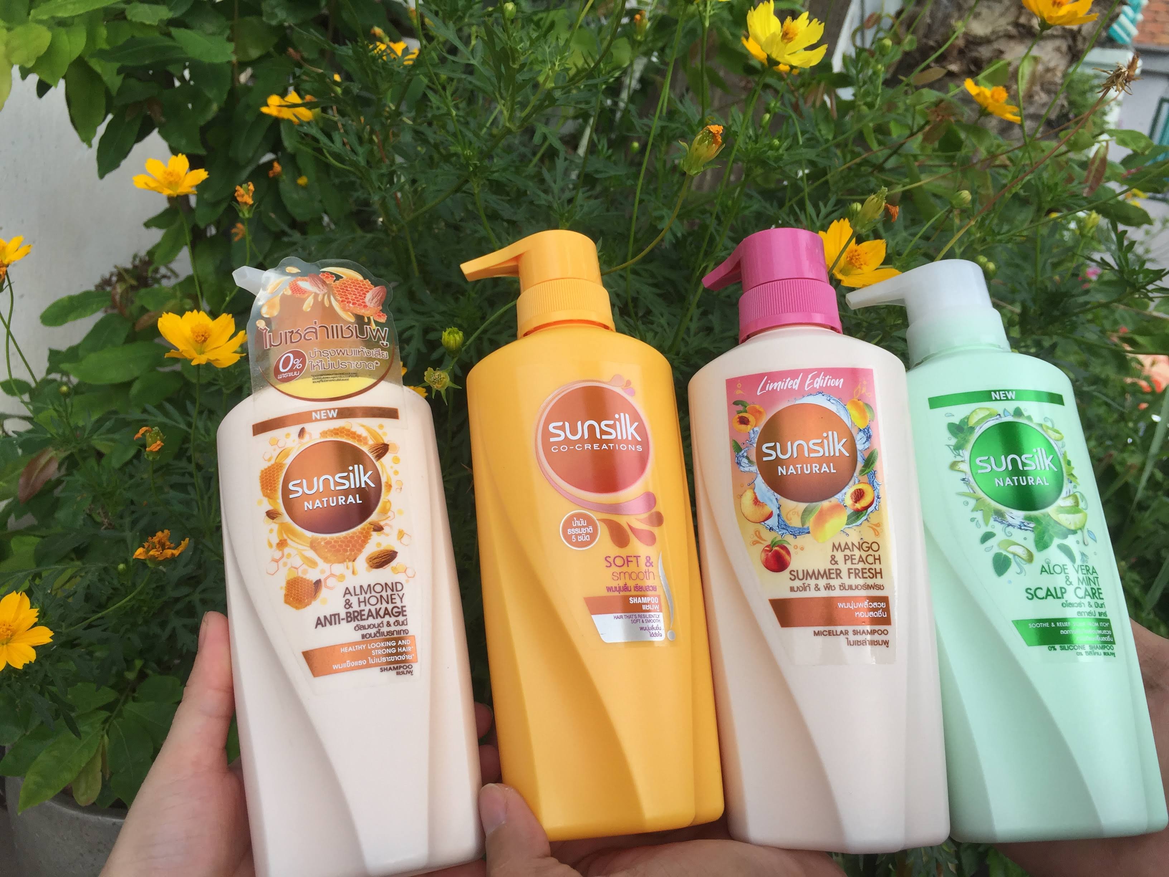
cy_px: 438
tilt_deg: -12.5
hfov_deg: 61.7
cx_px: 584
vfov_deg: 48.2
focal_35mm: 29
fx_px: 979
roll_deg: -11.6
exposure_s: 1/460
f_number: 2.2
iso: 32
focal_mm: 4.15
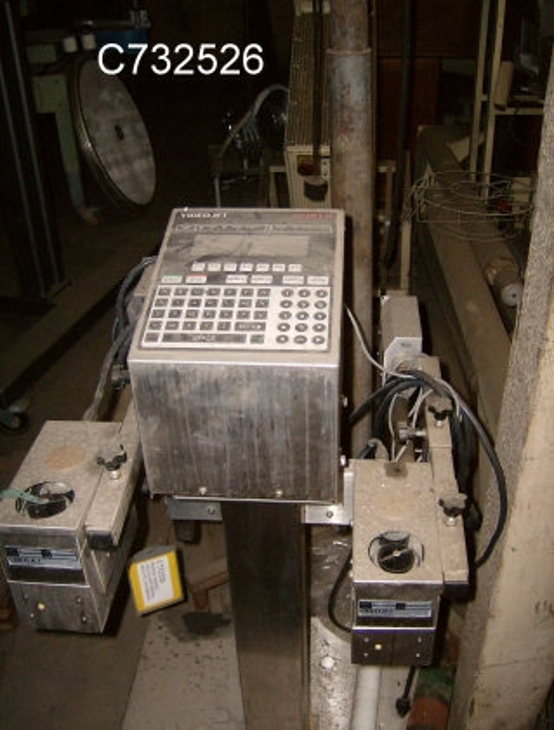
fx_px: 762
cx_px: 277
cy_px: 365
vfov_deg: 51.1
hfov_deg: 40.0
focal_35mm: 36
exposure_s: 1/60
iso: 200
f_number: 2.8
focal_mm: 6
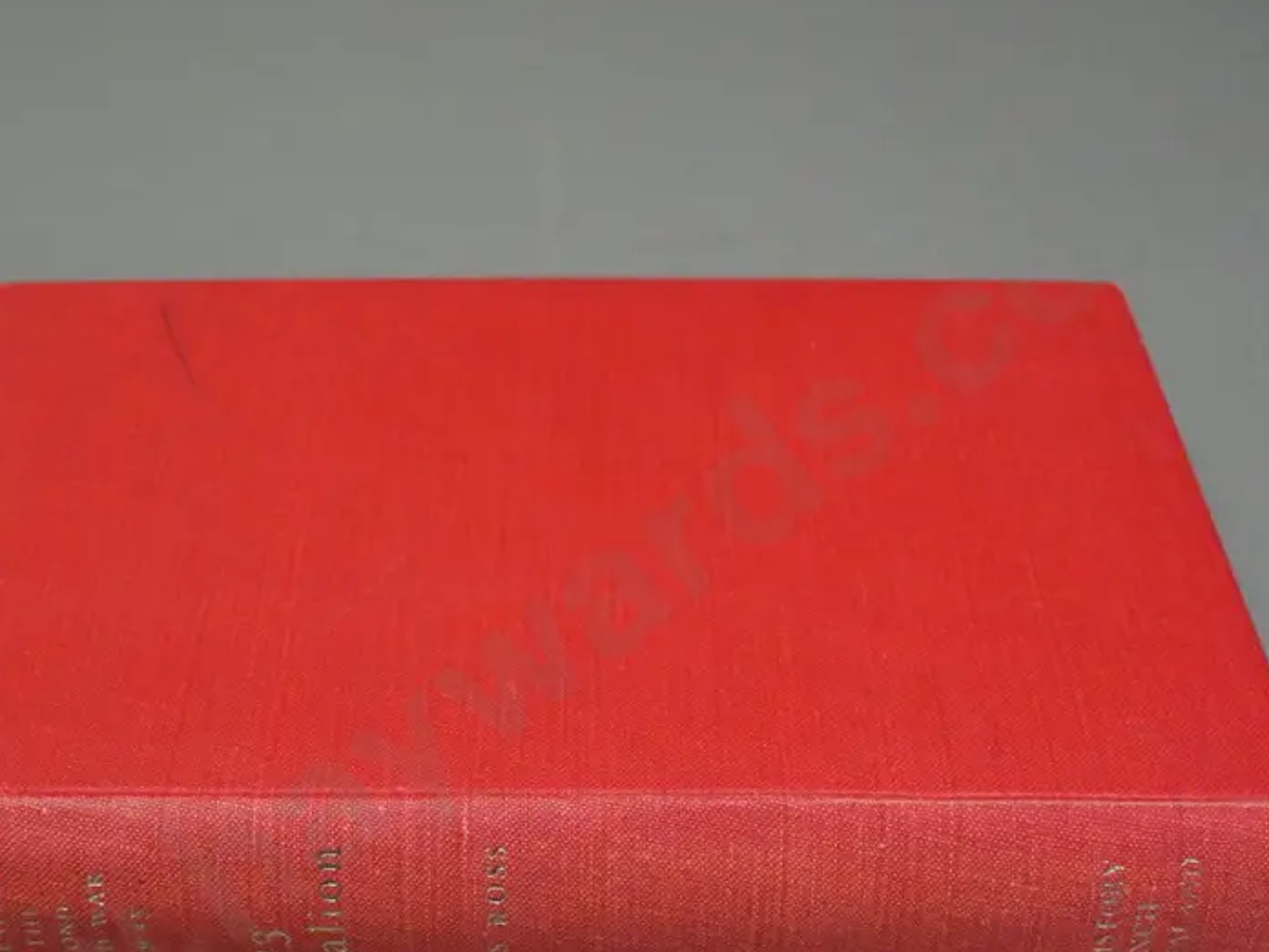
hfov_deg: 38.1
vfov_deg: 28.9
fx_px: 1833
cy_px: 649
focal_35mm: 50
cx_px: 547
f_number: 5.6
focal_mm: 17
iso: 3200
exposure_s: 1/200
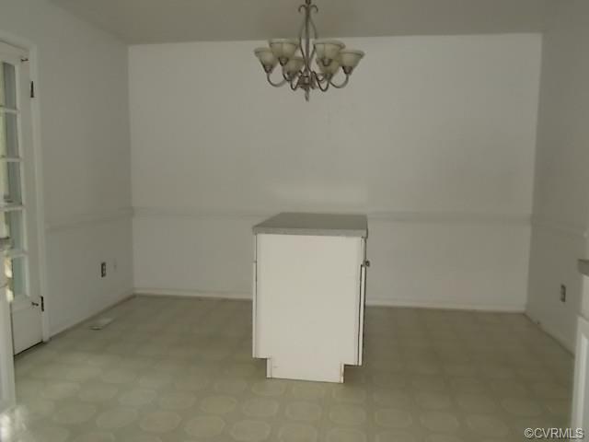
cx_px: 294
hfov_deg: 60.0
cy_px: 221
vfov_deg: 46.8
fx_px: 510
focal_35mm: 30
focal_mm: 5.3
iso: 200
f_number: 3.4
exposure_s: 1/25
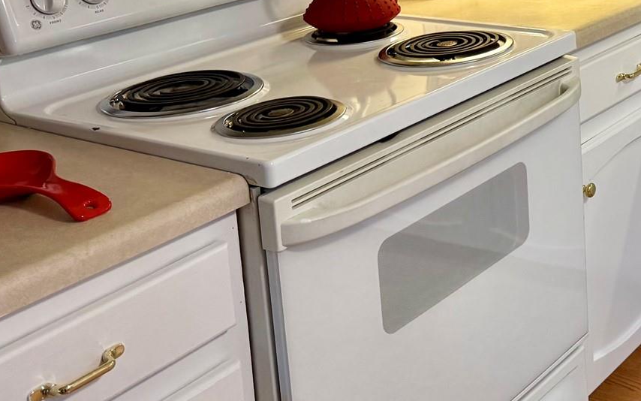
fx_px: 1066
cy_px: -44
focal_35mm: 61
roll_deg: +1.2
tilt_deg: -9.8
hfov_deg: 29.9
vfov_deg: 20.3
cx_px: 714
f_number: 1.78
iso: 160
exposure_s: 1/120
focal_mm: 6.76
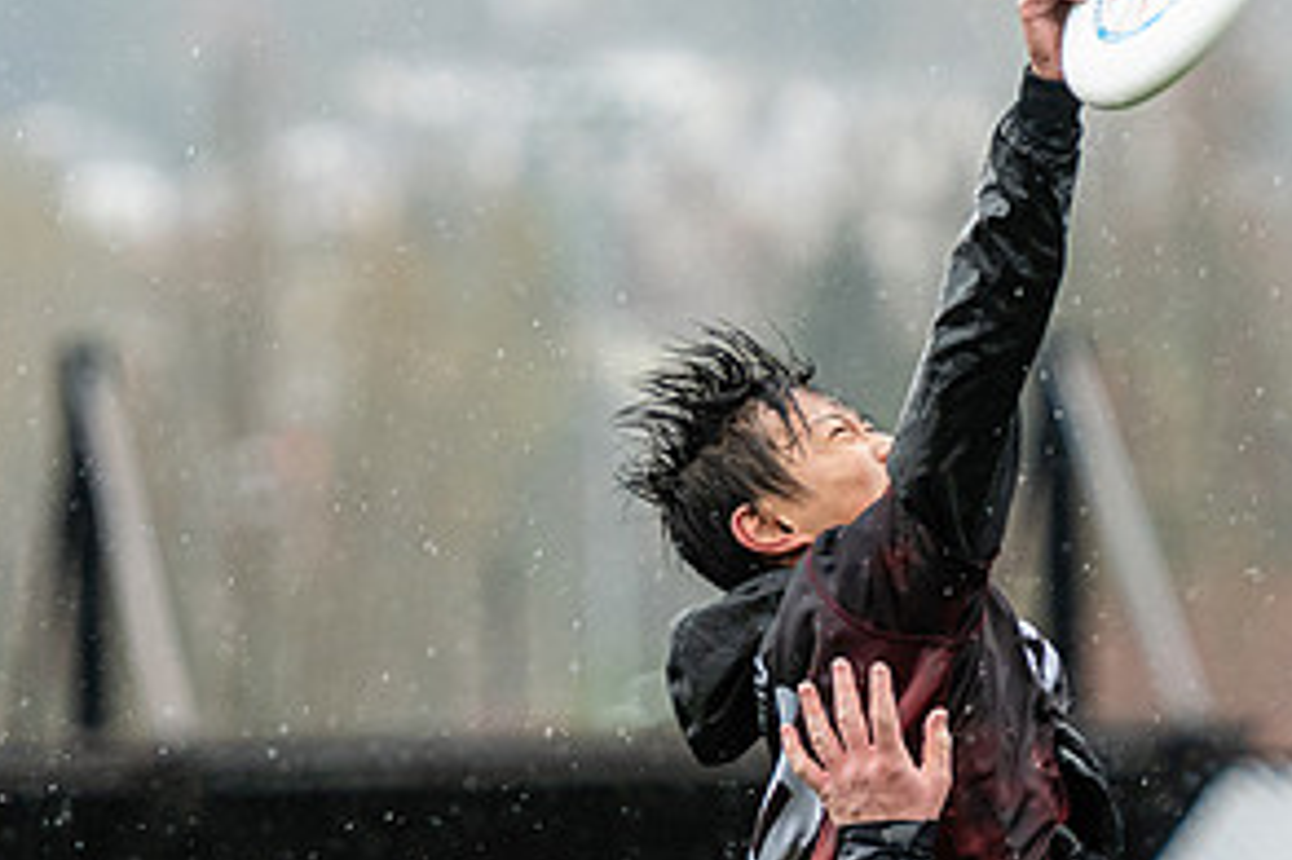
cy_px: 739
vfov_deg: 2.7
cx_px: 1090
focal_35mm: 501
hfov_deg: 4.1
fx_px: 17969
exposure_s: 1/1000
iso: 1250
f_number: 2.8
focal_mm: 150
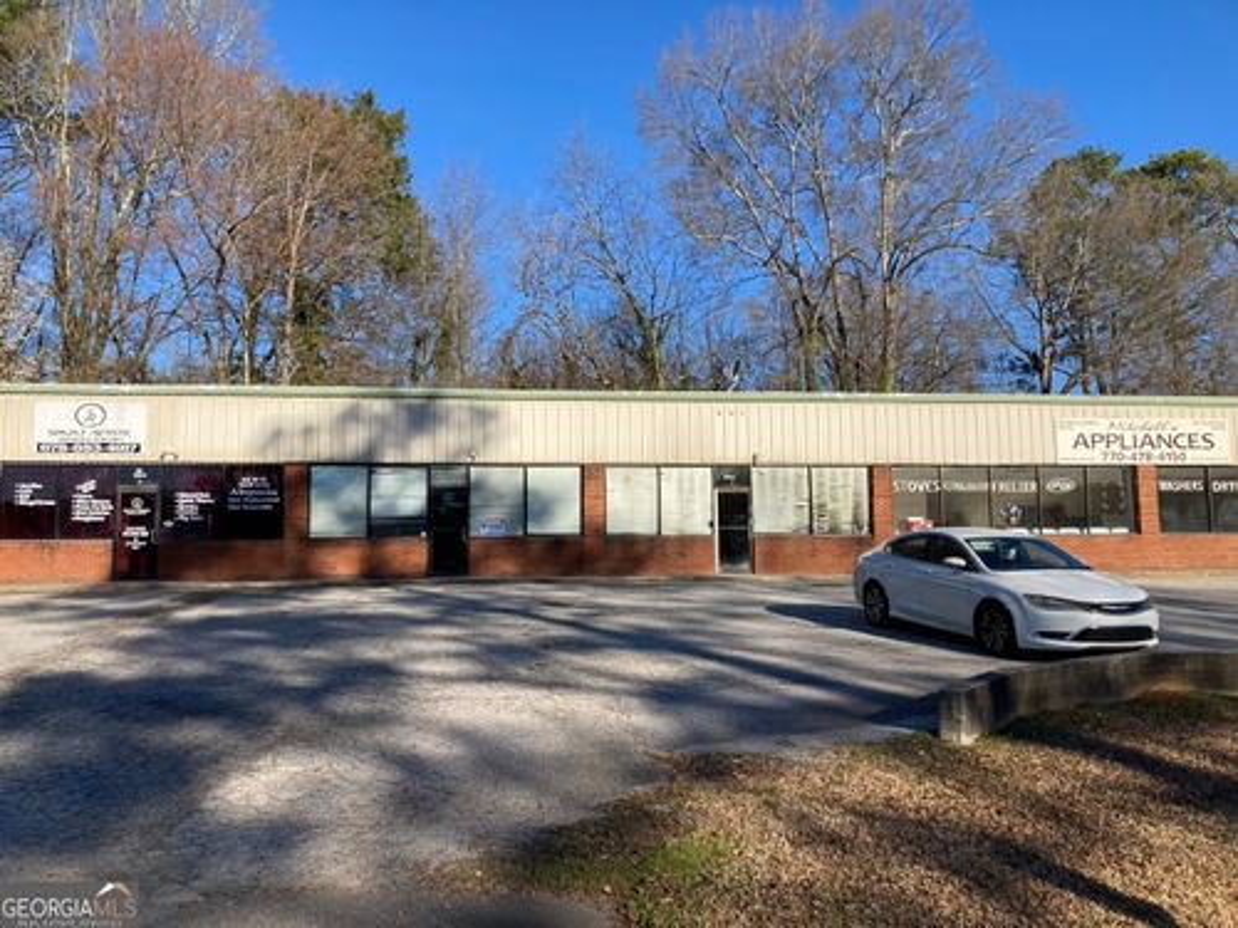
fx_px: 1001
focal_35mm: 28
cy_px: 464
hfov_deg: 63.4
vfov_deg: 49.7
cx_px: 619
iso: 20
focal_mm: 3.99
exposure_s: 1/1621
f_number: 1.8
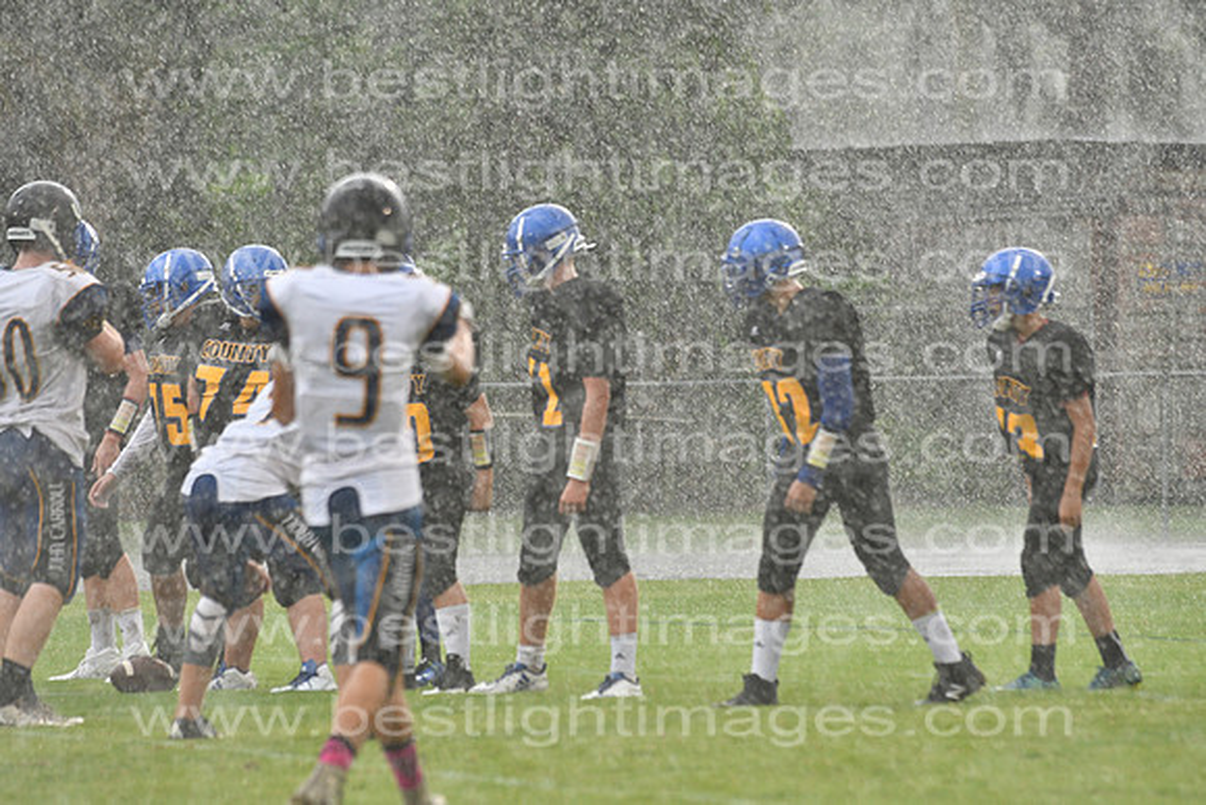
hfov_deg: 9.8
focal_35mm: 210
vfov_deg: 6.5
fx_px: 7036
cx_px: 603
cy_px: 402
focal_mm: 140
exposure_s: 1/640
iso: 1000
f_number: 4.5
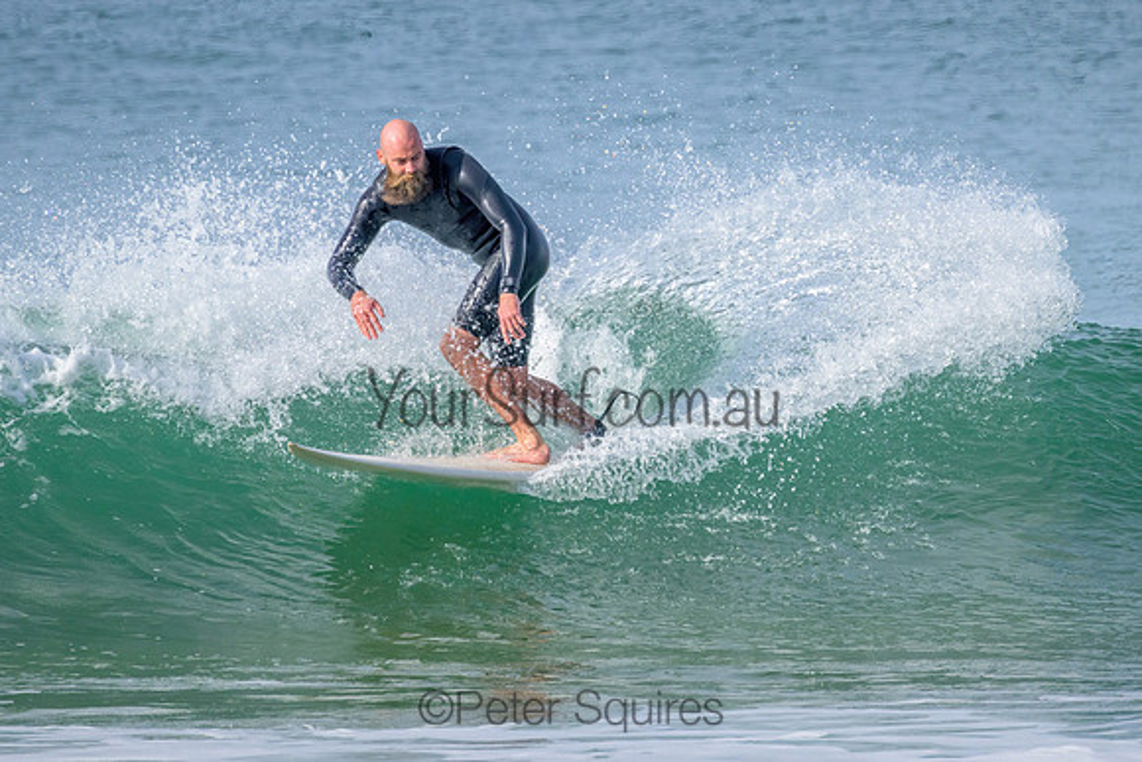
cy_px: 324
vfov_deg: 1.4
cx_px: 628
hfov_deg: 2.1
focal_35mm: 997
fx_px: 31639
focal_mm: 800
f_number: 11
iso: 1400
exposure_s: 1/2000
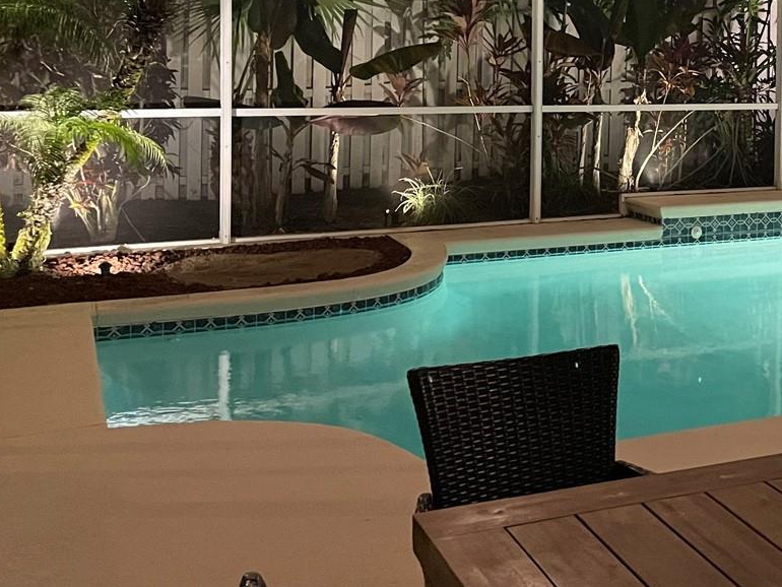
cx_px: 706
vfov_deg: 26.4
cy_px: 95
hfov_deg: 33.6
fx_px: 1220
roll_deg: -0.5
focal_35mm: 54
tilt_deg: -2.0
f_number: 1.6
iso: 800
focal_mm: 4.2
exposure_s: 1/30
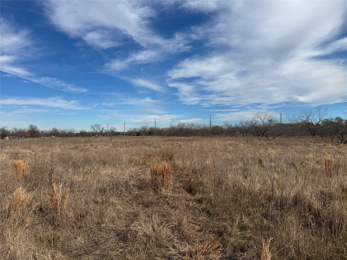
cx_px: 174
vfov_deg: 56.8
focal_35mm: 24
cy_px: 130
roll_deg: +0.9
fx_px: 241
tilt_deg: +1.3
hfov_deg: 71.6
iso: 80
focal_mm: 6.76
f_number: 1.78
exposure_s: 1/7092
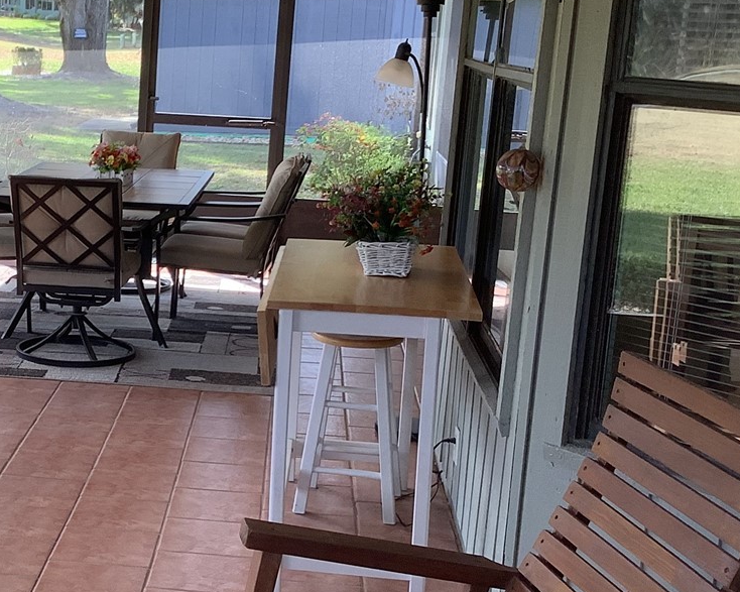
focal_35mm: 66
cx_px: 94
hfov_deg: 27.8
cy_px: 300
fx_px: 1445
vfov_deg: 23.1
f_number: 2.4
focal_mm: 3.3
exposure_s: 1/100
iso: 64
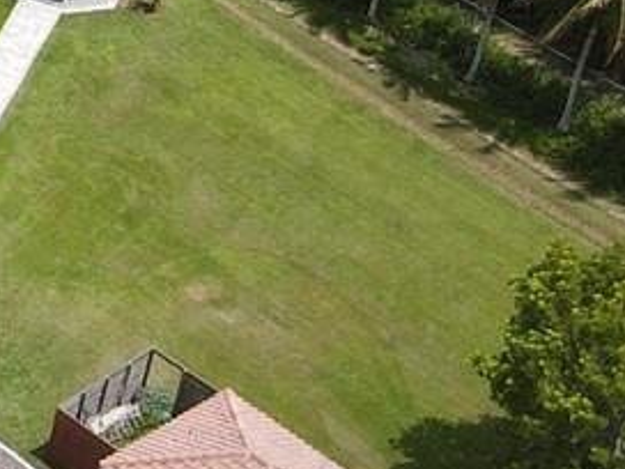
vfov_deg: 10.5
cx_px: -790
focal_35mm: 141
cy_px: 136
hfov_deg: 11.8
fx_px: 2546
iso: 100
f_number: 2.8
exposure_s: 1/640
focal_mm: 4.5
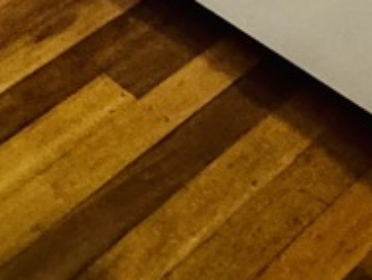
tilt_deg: -0.5
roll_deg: +2.8
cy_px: -735
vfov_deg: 8.8
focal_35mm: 111
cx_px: 234
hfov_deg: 17.7
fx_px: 1194
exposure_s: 1/76
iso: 320
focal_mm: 2.22
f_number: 2.2
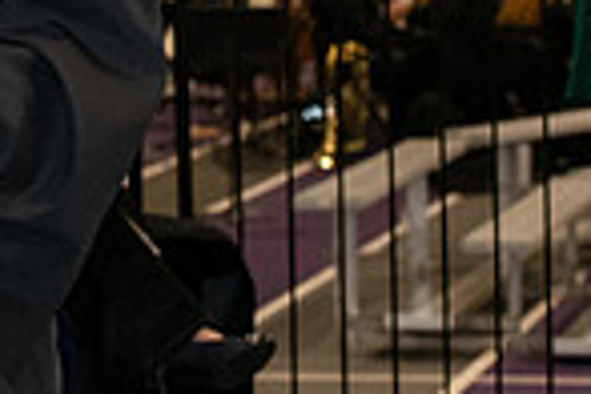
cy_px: -231
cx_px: -486
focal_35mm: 276
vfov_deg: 4.9
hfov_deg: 7.2
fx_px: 4531
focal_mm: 70
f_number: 5.6
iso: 2500
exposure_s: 1/200
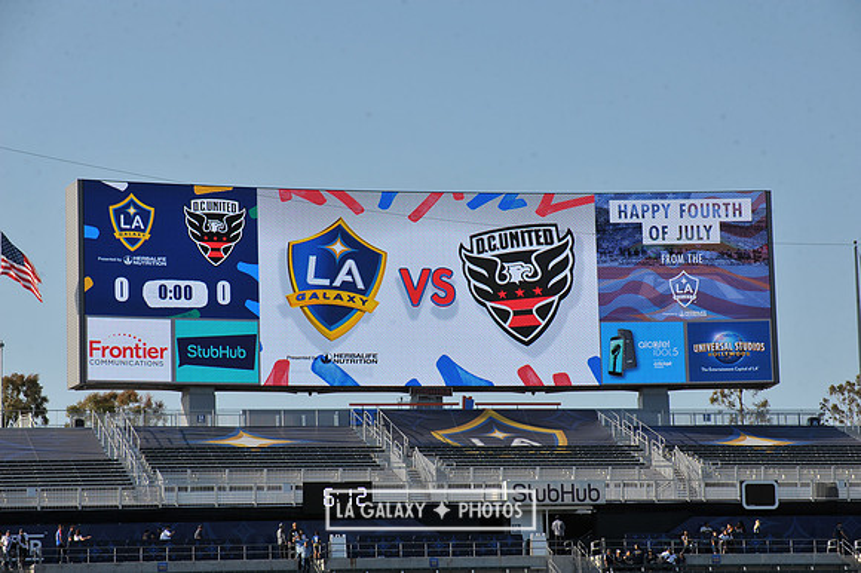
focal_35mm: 120
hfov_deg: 17.1
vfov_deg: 11.4
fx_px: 2868
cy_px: 286
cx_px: 430
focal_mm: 120
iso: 200
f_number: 10
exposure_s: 1/400
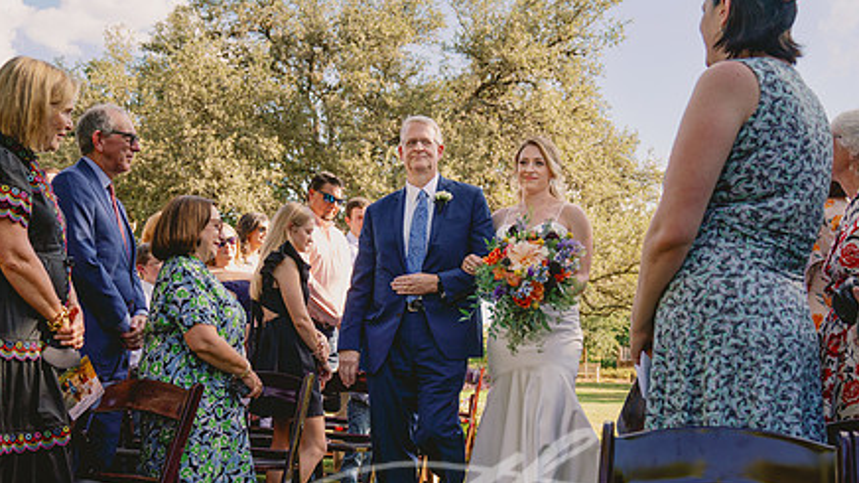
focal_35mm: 39
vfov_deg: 30.2
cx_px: 485
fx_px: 888
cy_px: 316
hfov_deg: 51.5
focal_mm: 28
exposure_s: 1/500
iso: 200
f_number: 4
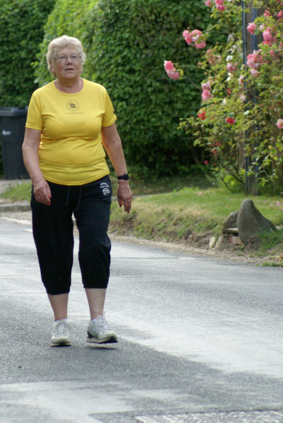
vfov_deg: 5.5
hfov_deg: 3.7
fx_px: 4389
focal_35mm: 373
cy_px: 149
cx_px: 93
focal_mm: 180
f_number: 5.6
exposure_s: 1/250
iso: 800
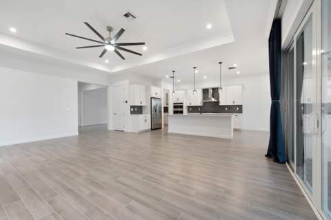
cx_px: 166
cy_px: 110
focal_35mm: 14
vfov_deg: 81.1
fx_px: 129
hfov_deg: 104.3
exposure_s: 1/8
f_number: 9
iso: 250
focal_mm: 14
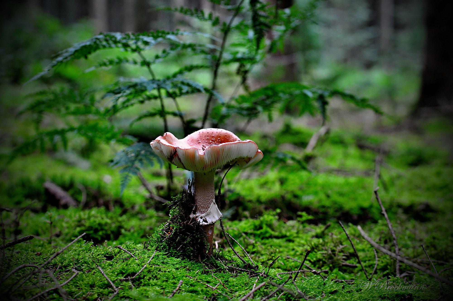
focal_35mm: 90
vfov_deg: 15.1
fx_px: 1131
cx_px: 226
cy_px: 150
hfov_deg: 22.6
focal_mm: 60
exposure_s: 1/80
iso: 400
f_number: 5.6
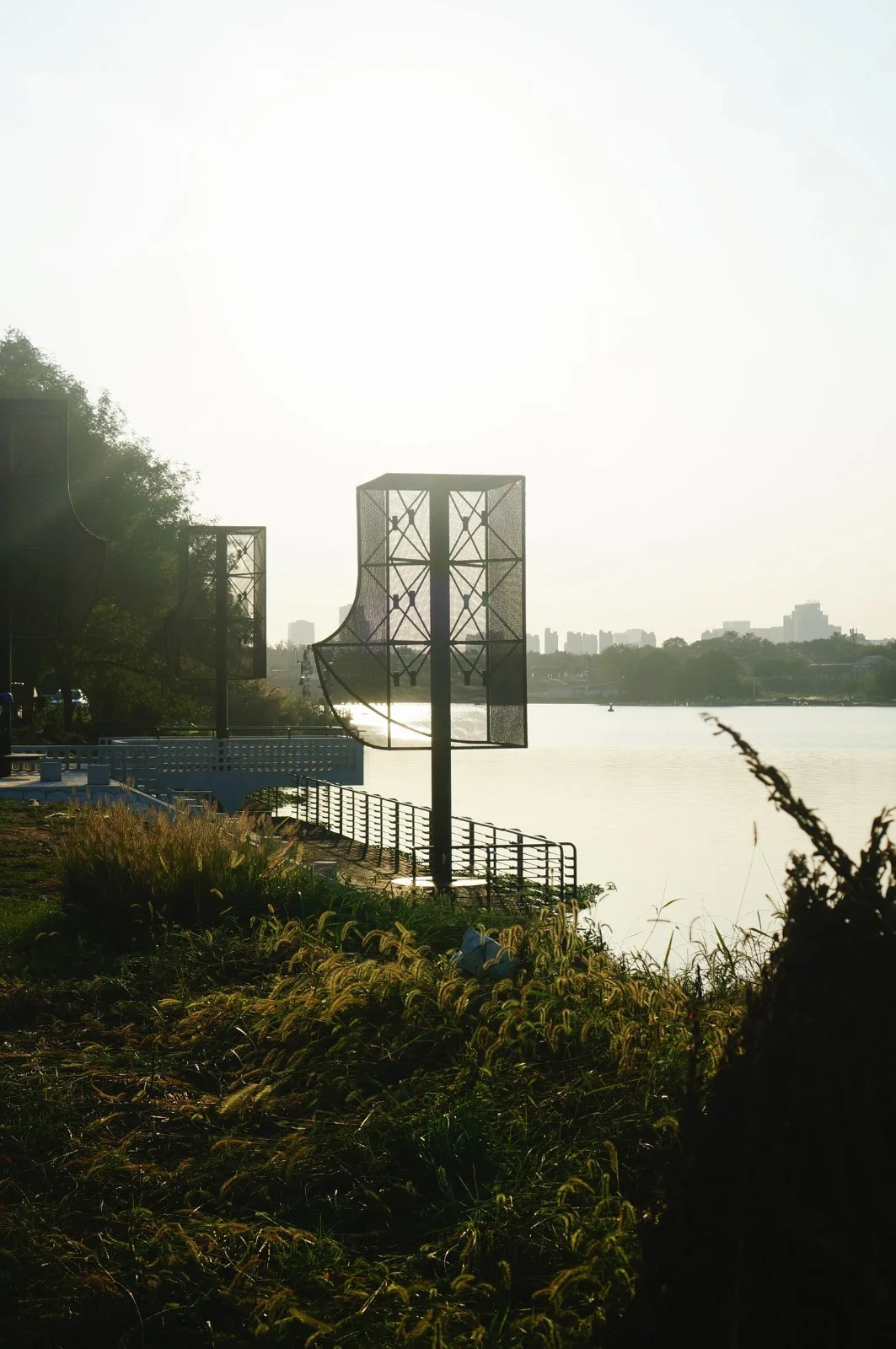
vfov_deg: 37.9
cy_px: 674
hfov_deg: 25.7
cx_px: 448
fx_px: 1965
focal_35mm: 52
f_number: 5.6
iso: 100
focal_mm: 35
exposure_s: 1/800
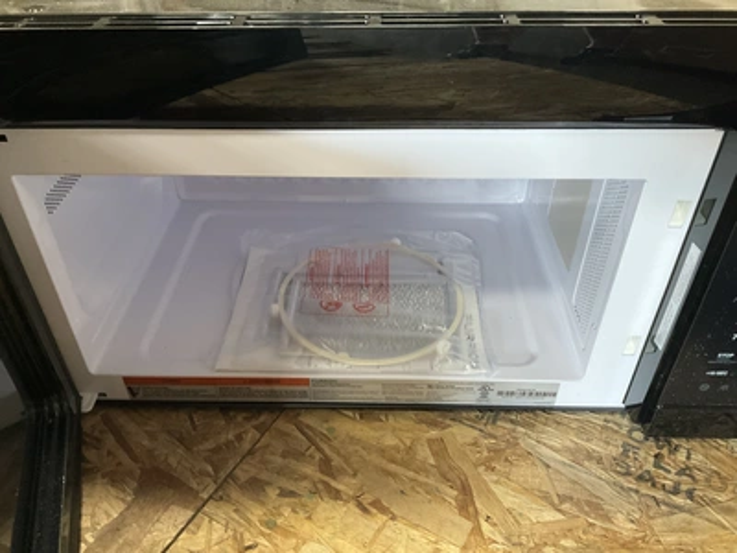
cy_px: 276
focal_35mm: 29
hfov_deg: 61.7
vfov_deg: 48.2
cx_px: 368
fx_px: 617
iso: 250
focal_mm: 3
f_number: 1.8
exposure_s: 1/60
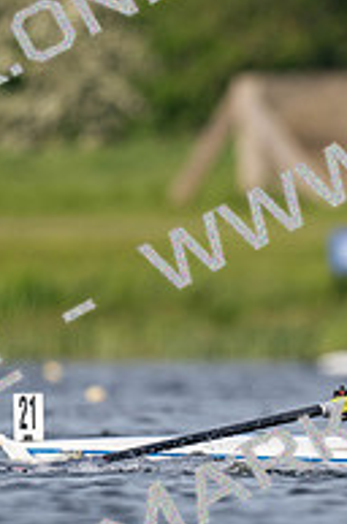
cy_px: 297
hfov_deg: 0.8
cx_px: 474
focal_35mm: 1806
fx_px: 26204
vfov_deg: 1.1
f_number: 4
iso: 250
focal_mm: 600
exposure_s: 1/2500
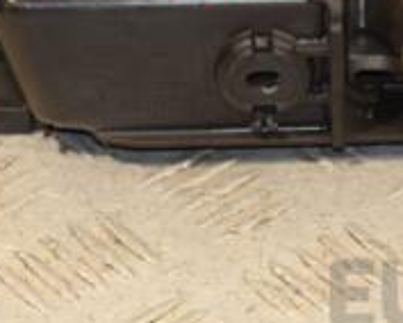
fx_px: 3988
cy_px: -9
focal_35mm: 334
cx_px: 287
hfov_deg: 5.8
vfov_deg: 4.6
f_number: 6.3
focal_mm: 70
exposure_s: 1/200
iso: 800
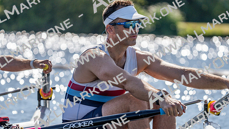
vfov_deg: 4.0
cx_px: 114
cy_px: 72
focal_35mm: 301
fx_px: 1828
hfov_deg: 7.2
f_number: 5.6
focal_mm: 286
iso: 250
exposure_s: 1/2000
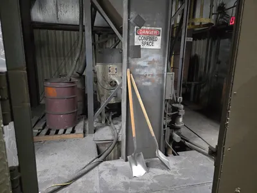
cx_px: 128
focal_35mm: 23
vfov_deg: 58.9
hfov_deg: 73.9
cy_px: 96
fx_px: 171
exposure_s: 1/40
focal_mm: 5.4
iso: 1250
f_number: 1.8
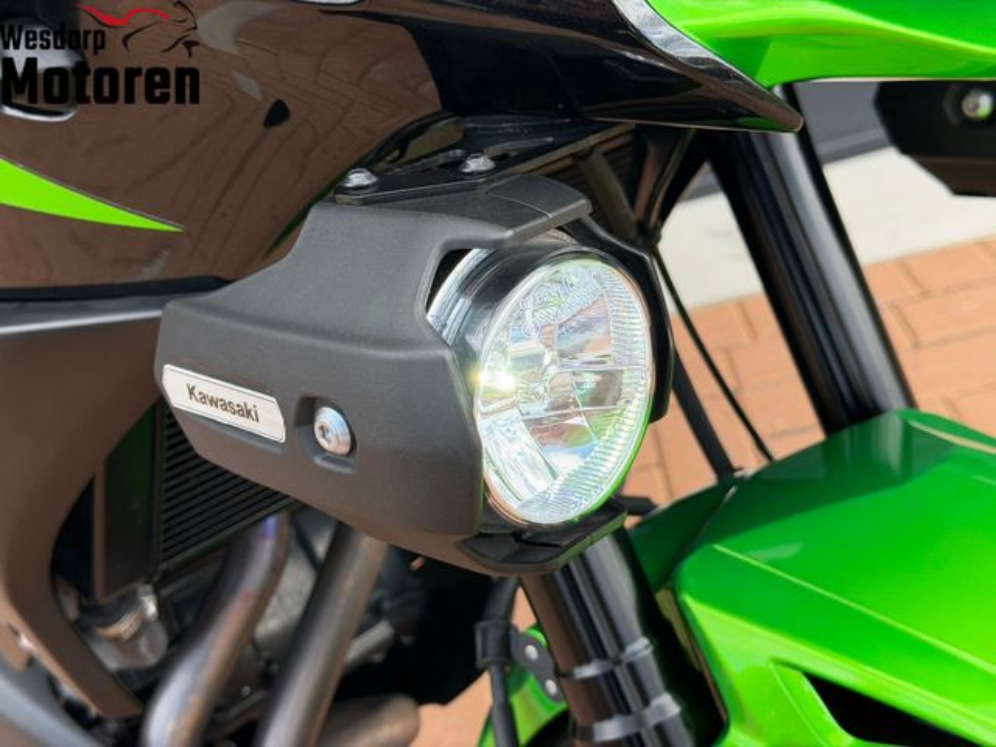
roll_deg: +16.7
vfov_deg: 30.3
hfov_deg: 39.7
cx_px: 498
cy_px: 374
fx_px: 1381
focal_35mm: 48
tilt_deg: -29.2
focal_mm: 6.76
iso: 100
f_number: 1.78
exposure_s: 1/669
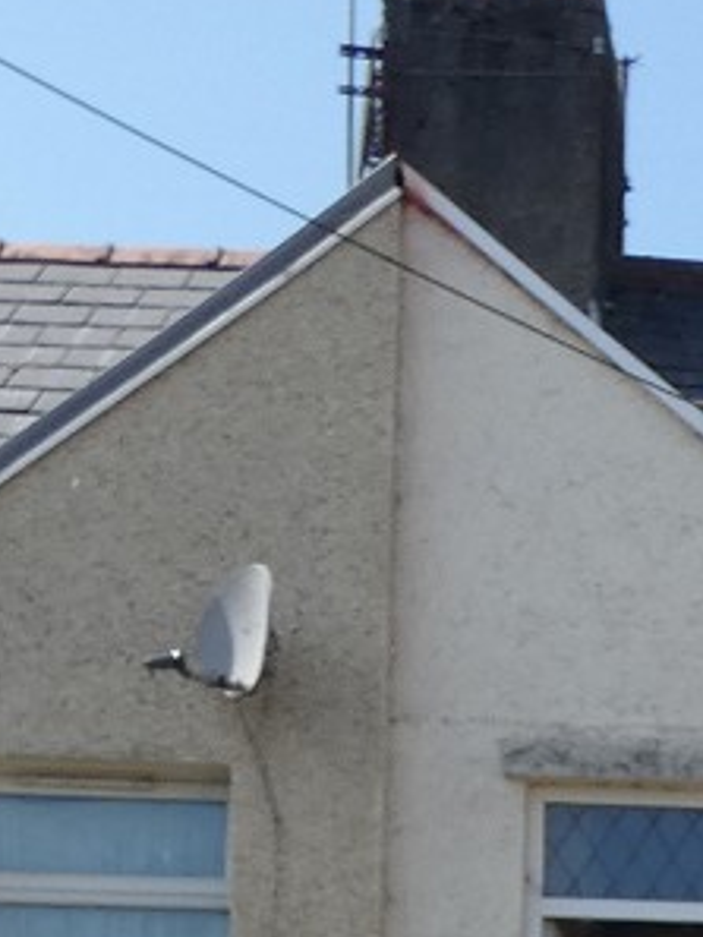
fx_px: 3355
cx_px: 1110
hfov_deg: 11.4
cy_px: 1495
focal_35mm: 124
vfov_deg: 14.6
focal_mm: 4.1
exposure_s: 1/1000
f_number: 3.2
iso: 80
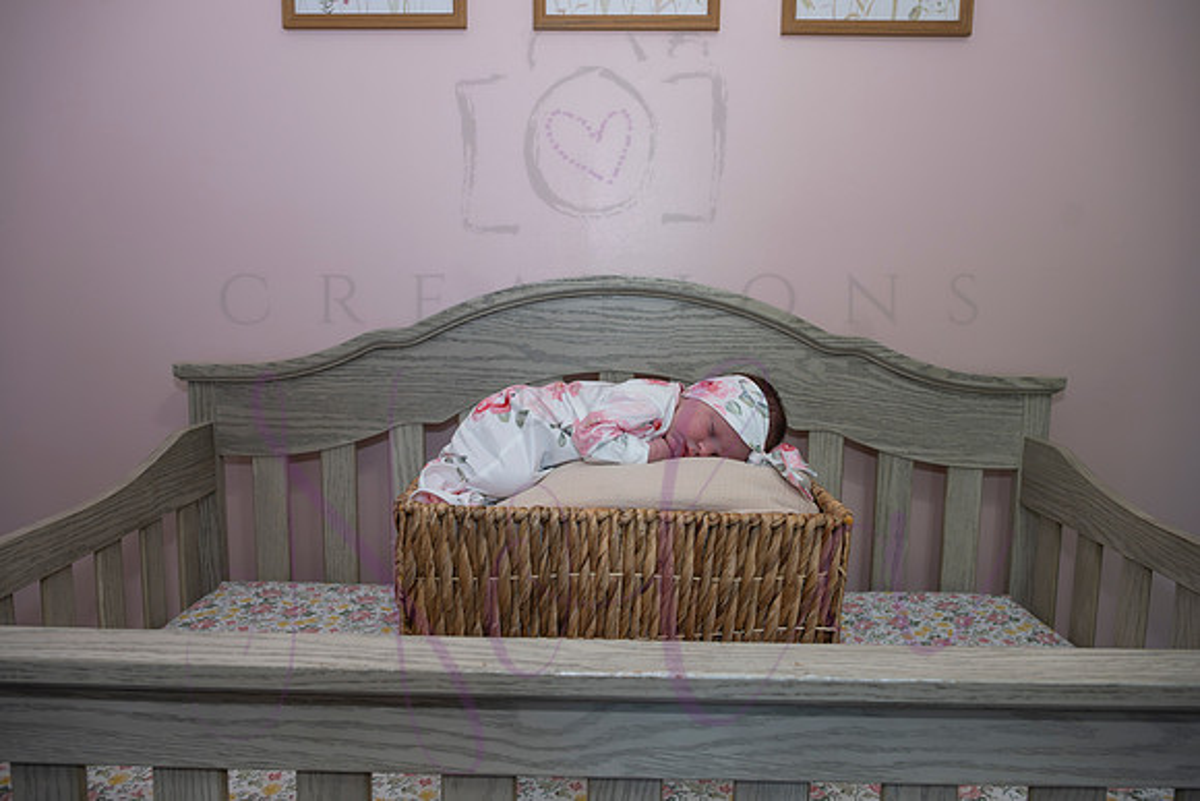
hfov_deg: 71.4
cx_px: 585
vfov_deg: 51.3
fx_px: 834
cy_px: 391
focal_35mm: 25
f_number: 4
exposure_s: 1/320
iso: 800
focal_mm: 24
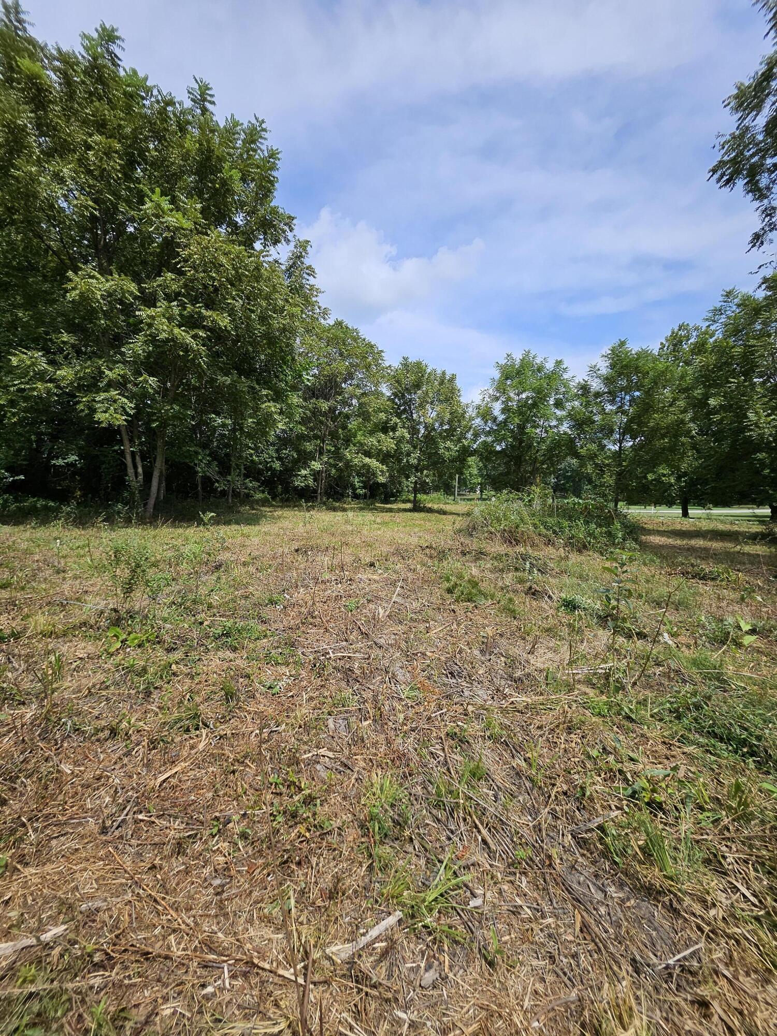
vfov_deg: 106.2
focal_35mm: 13
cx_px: 388
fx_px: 389
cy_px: 518
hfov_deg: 89.9
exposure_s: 1/1406
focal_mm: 1.74
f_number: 2.2
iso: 32
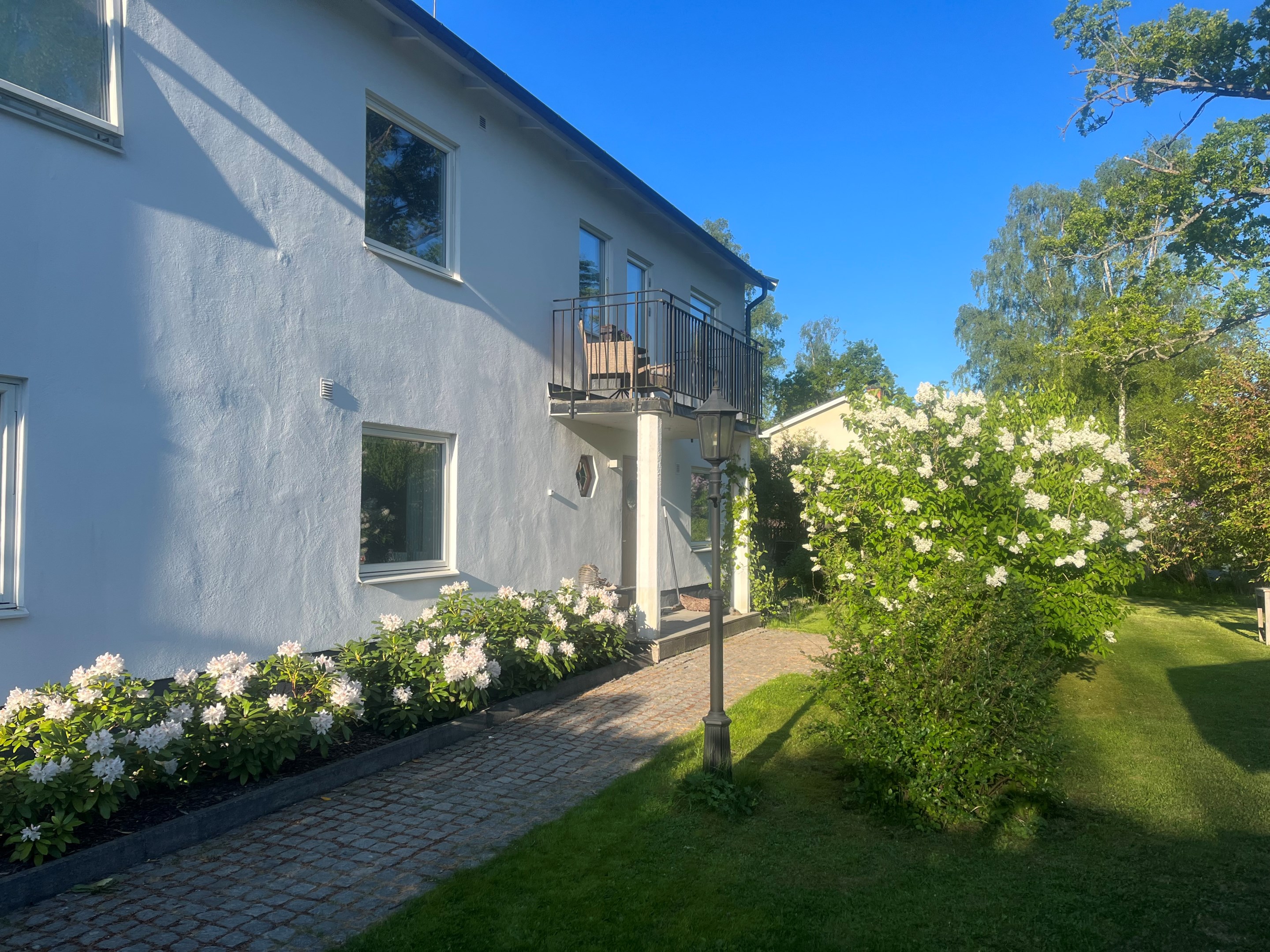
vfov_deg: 53.1
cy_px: 476
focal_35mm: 26
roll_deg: +0.6
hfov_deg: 67.3
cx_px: 635
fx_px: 954
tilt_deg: +3.4
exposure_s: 1/1802
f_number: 1.6
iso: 50
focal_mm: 5.1
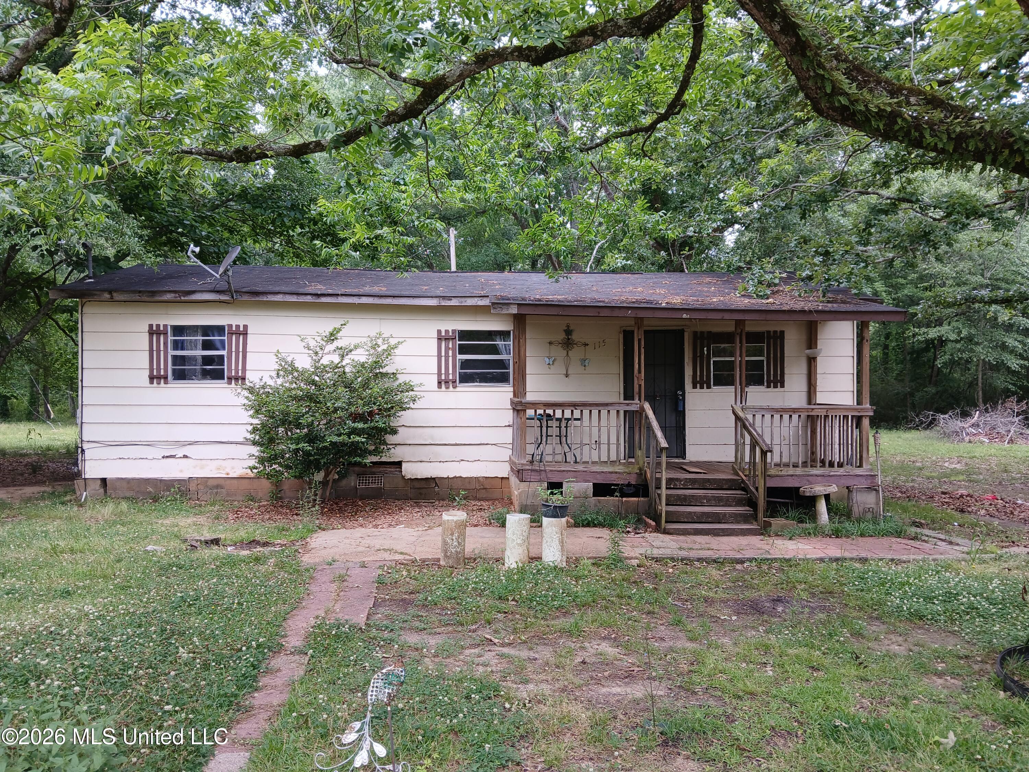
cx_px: 514
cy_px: 386
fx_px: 773
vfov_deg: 53.1
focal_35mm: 26
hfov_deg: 67.3
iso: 25
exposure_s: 1/60
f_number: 1.8
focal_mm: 3.98
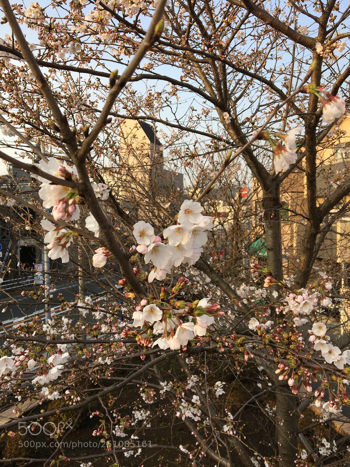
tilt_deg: -2.6
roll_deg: -0.3
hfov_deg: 48.2
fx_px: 391
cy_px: 234
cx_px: 175
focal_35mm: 29
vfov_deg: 61.7
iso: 25
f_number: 2.2
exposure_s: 1/499
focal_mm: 4.15
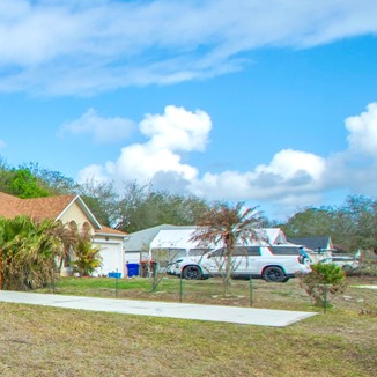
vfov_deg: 33.1
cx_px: -224
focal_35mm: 51
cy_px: 254
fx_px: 628
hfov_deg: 24.1
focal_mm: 12
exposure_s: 1/500
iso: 200
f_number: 8
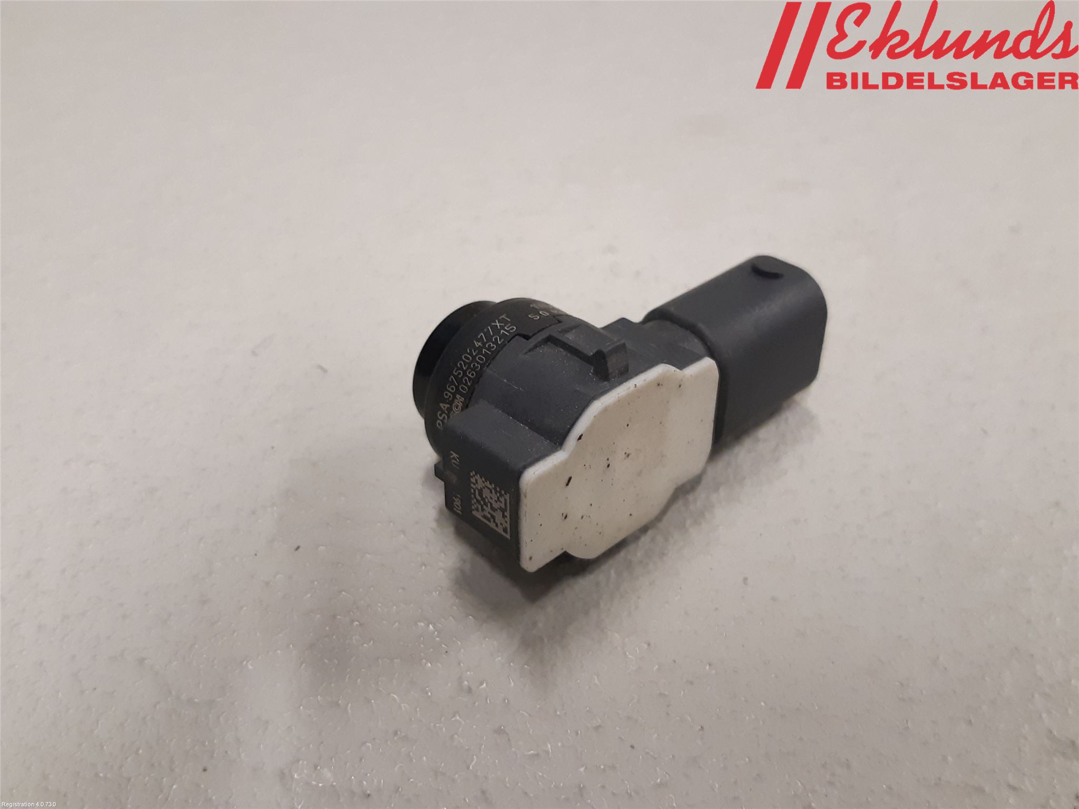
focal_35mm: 26
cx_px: 540
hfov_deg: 67.3
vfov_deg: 53.1
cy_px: 404
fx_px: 810
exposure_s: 1/50
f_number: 1.7
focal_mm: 3.93
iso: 200
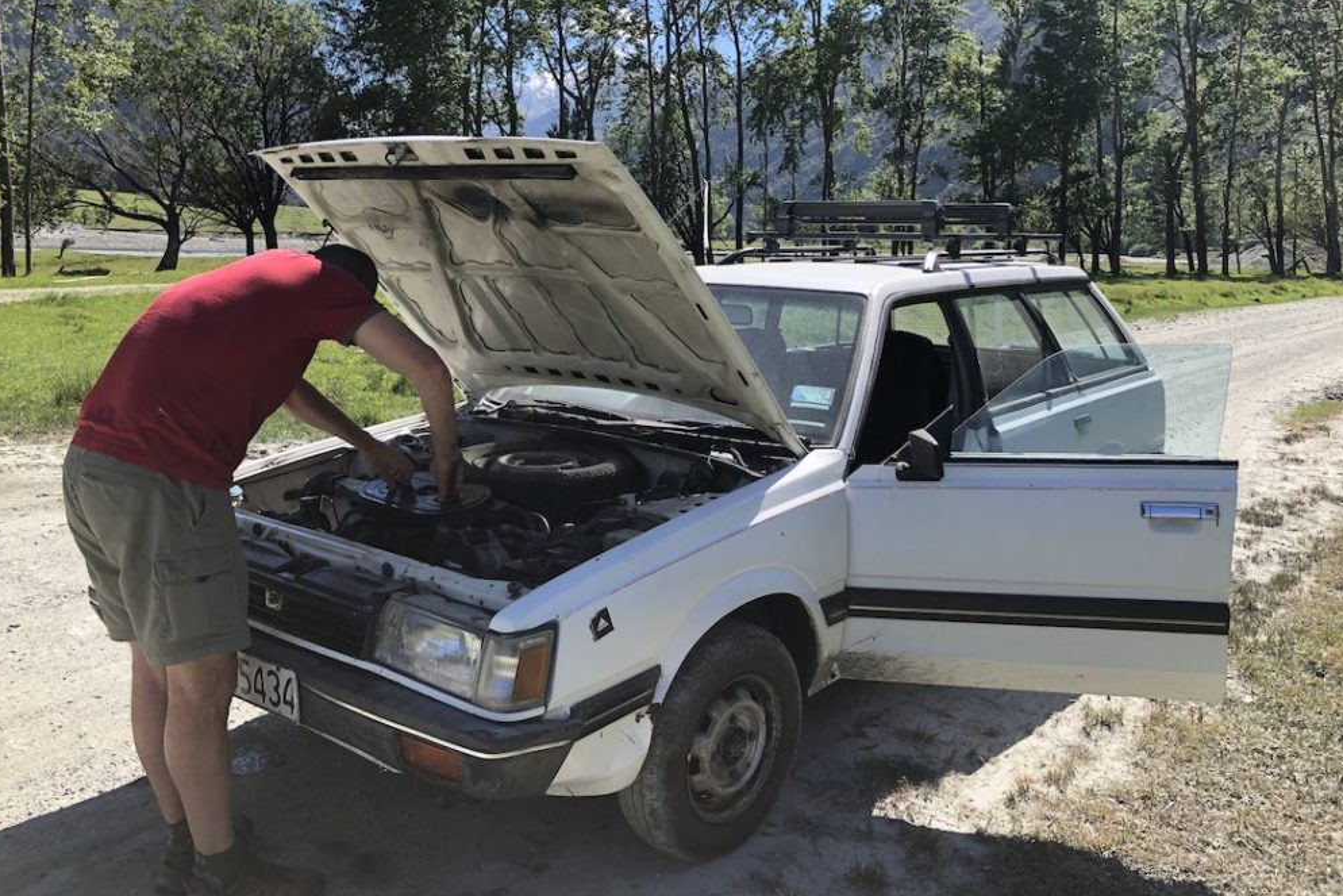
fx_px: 1119
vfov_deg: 43.5
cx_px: 657
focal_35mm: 30
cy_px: 378
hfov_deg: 61.9
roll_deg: -0.6
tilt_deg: -7.2
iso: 20
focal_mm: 3.99
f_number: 1.8
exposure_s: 1/1143
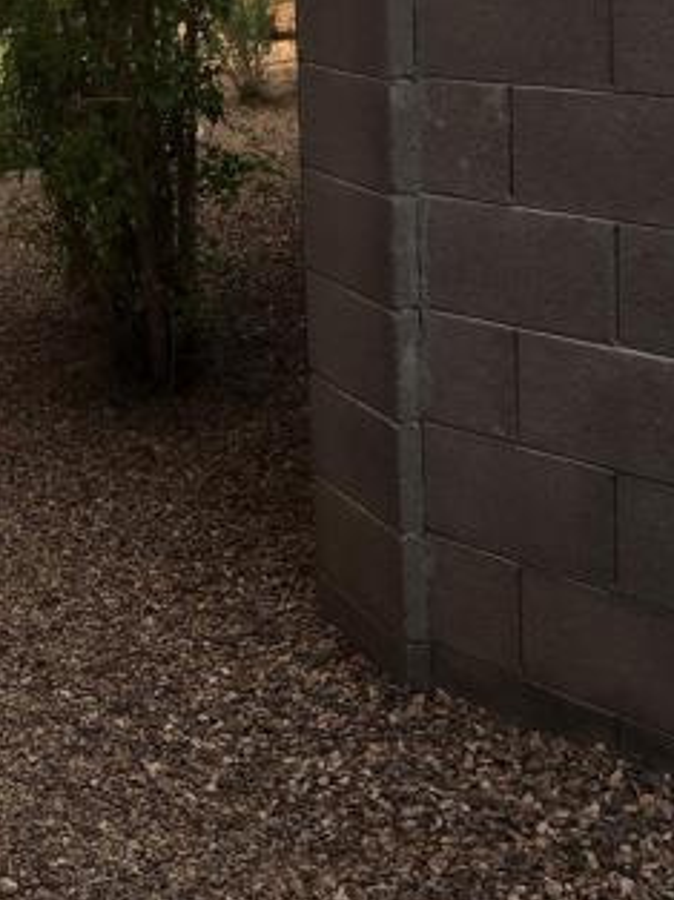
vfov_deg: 26.7
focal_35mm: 71
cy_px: 132
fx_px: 1846
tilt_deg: -7.9
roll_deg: +3.1
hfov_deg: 19.9
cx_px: -52
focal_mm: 4.15
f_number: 2.2
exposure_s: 1/718
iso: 25
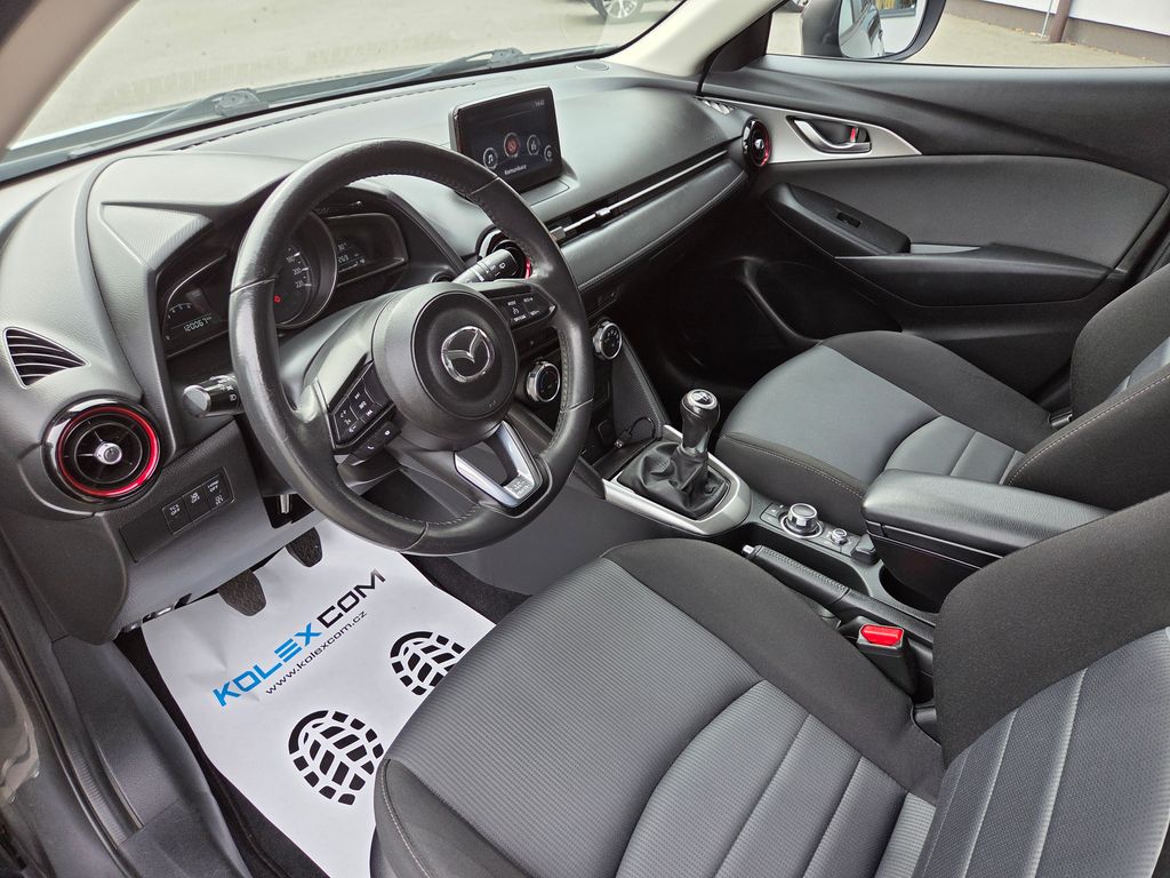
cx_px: 585
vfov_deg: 58.9
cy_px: 439
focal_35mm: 23
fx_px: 777
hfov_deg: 73.9
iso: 40
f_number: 1.8
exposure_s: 1/180
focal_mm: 5.4
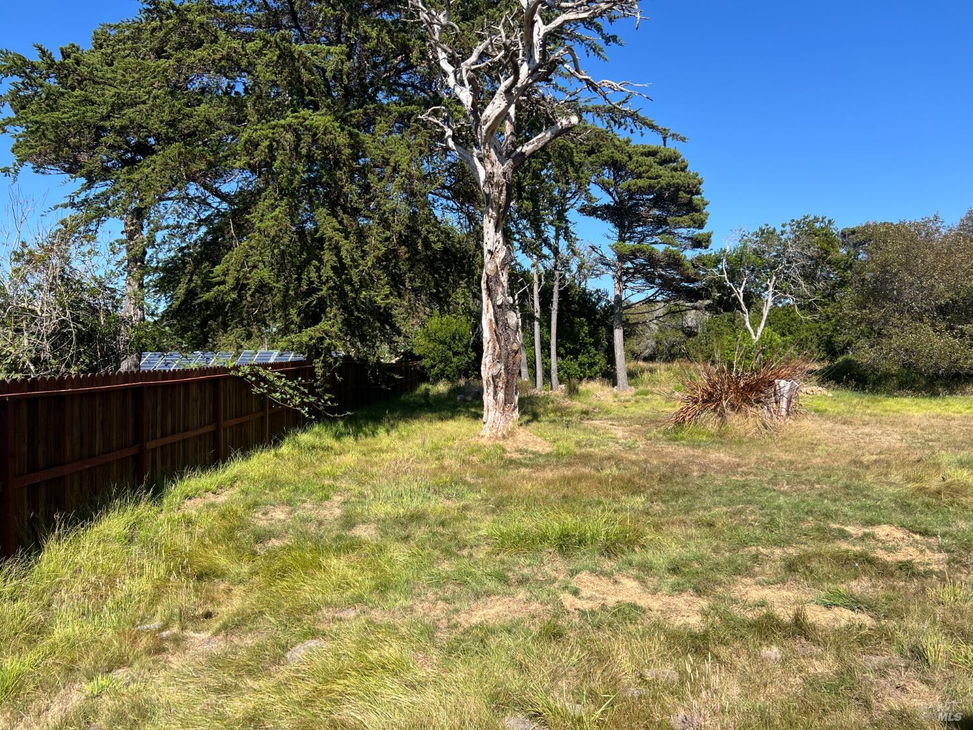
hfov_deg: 67.3
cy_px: 365
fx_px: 731
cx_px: 486
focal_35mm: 26
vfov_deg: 53.1
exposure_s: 1/2353
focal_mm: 5.7
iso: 50
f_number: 1.5
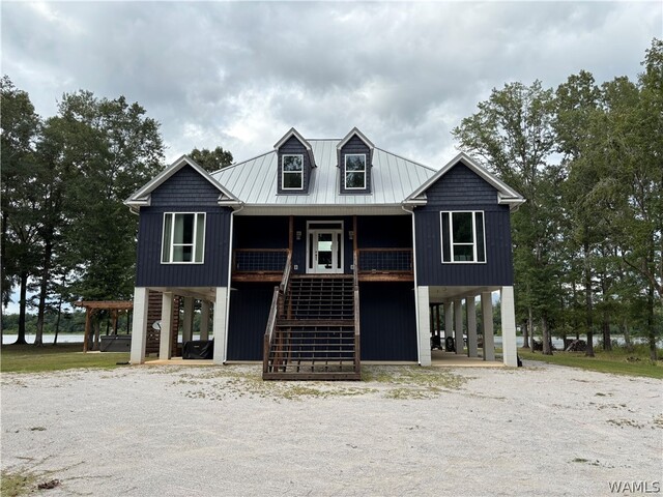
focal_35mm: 26
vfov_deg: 53.1
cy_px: 248
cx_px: 332
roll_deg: -0.2
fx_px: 498
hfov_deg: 67.3
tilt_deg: +9.6
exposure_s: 1/2062
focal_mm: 5.96
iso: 50
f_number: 1.6
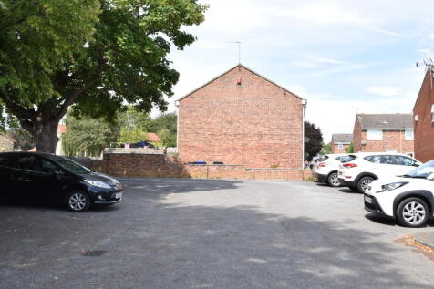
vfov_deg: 38.3
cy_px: 144
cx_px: 217
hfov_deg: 55.1
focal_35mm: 34
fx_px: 416
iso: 800
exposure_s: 1/250
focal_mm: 23
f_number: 16
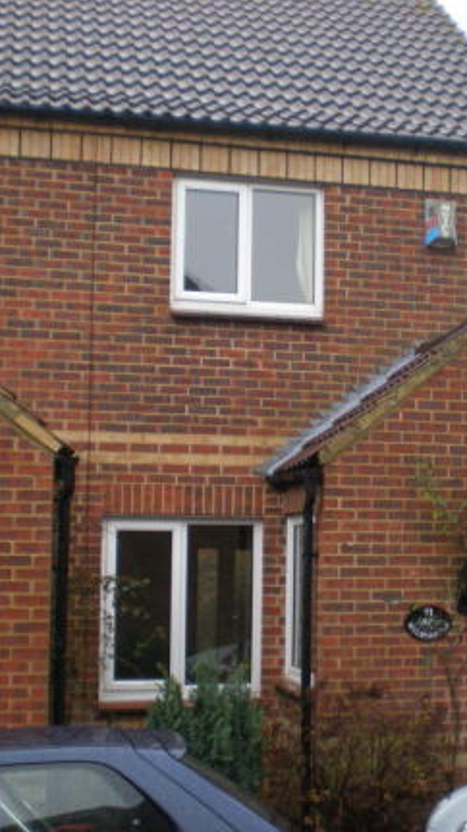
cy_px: 420
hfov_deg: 21.2
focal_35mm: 56
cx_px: 360
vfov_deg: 37.2
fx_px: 1234
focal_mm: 6.3
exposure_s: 1/61.8
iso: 131
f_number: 3.1
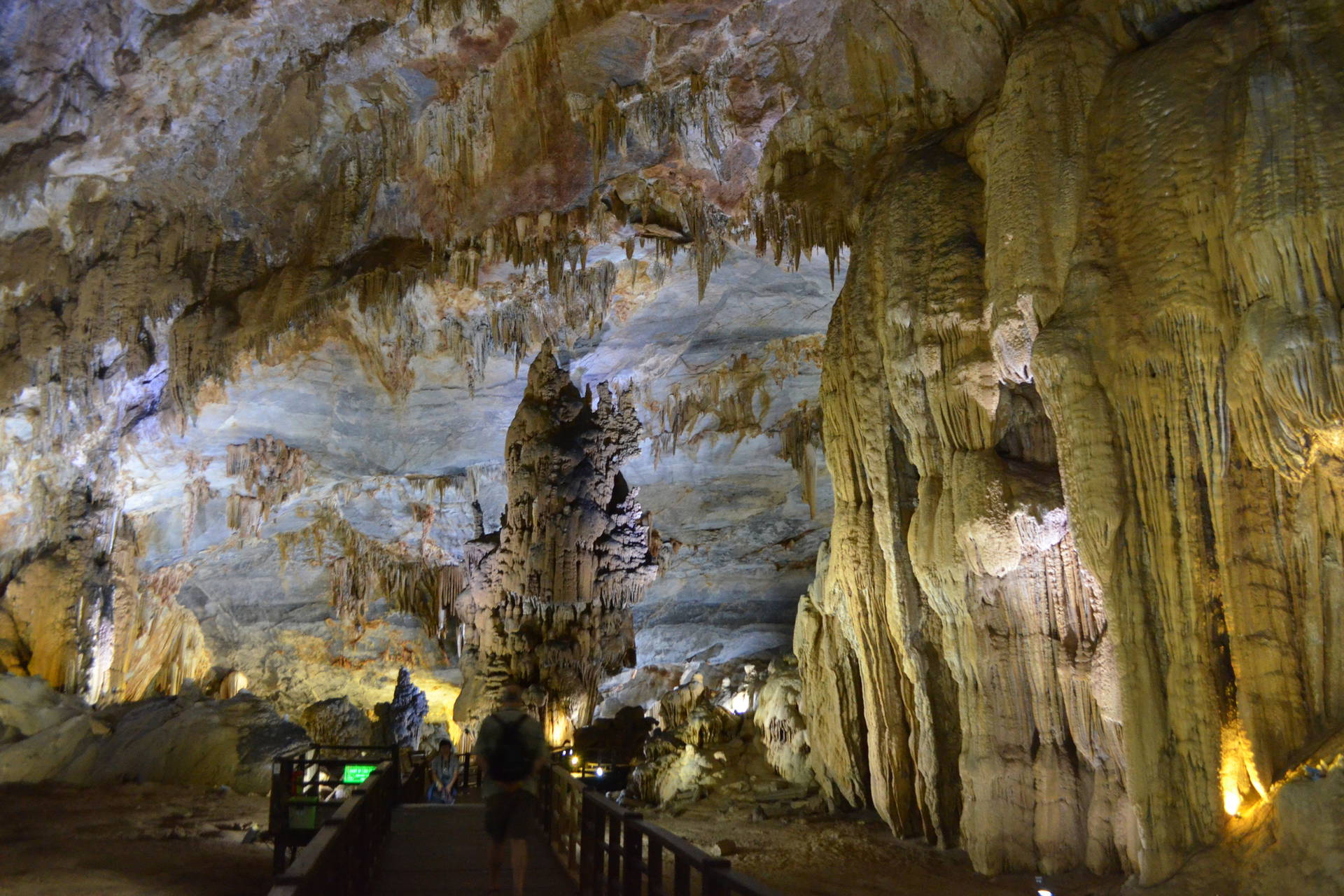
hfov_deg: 67.4
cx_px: 672
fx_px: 1008
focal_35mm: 27
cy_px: 448
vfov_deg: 47.9
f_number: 3.5
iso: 3200
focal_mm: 18
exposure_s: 1/8
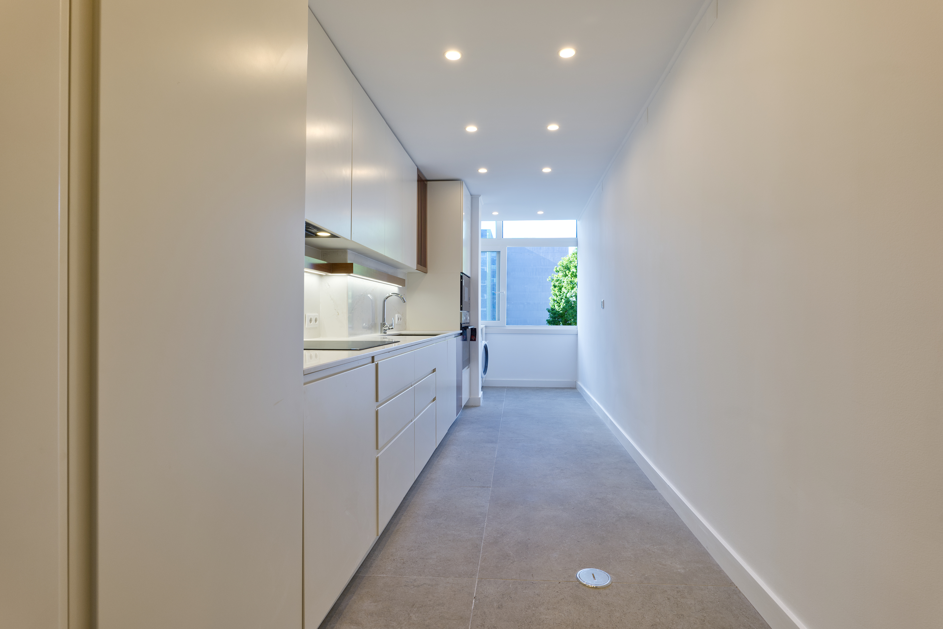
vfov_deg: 73.7
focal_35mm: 16
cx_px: 472
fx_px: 419
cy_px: 314
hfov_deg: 96.7
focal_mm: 16
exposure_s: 1/5
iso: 200
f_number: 9
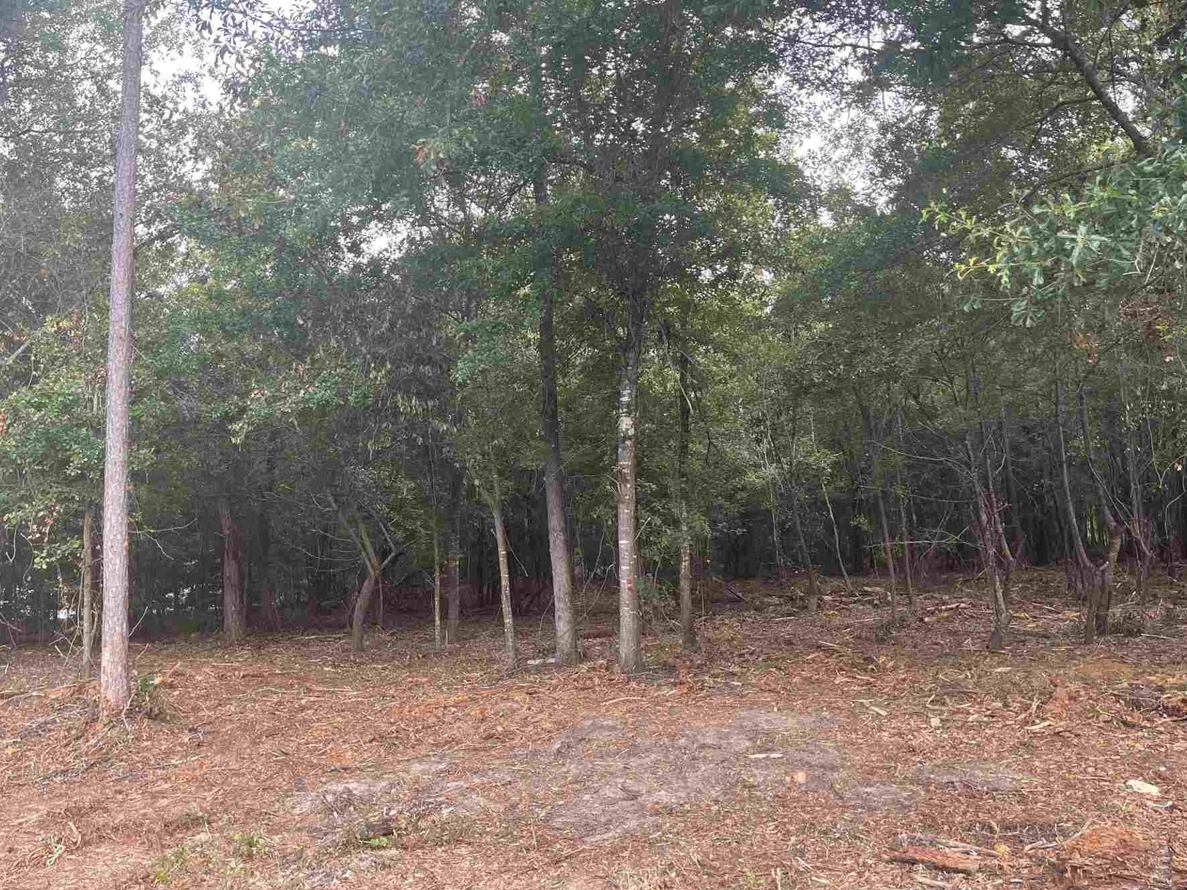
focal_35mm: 30
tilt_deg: +7.4
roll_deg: +1.7
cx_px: 573
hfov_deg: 60.0
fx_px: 1029
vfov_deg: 46.8
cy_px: 449
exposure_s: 1/145
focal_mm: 5.1
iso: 32
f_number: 1.6
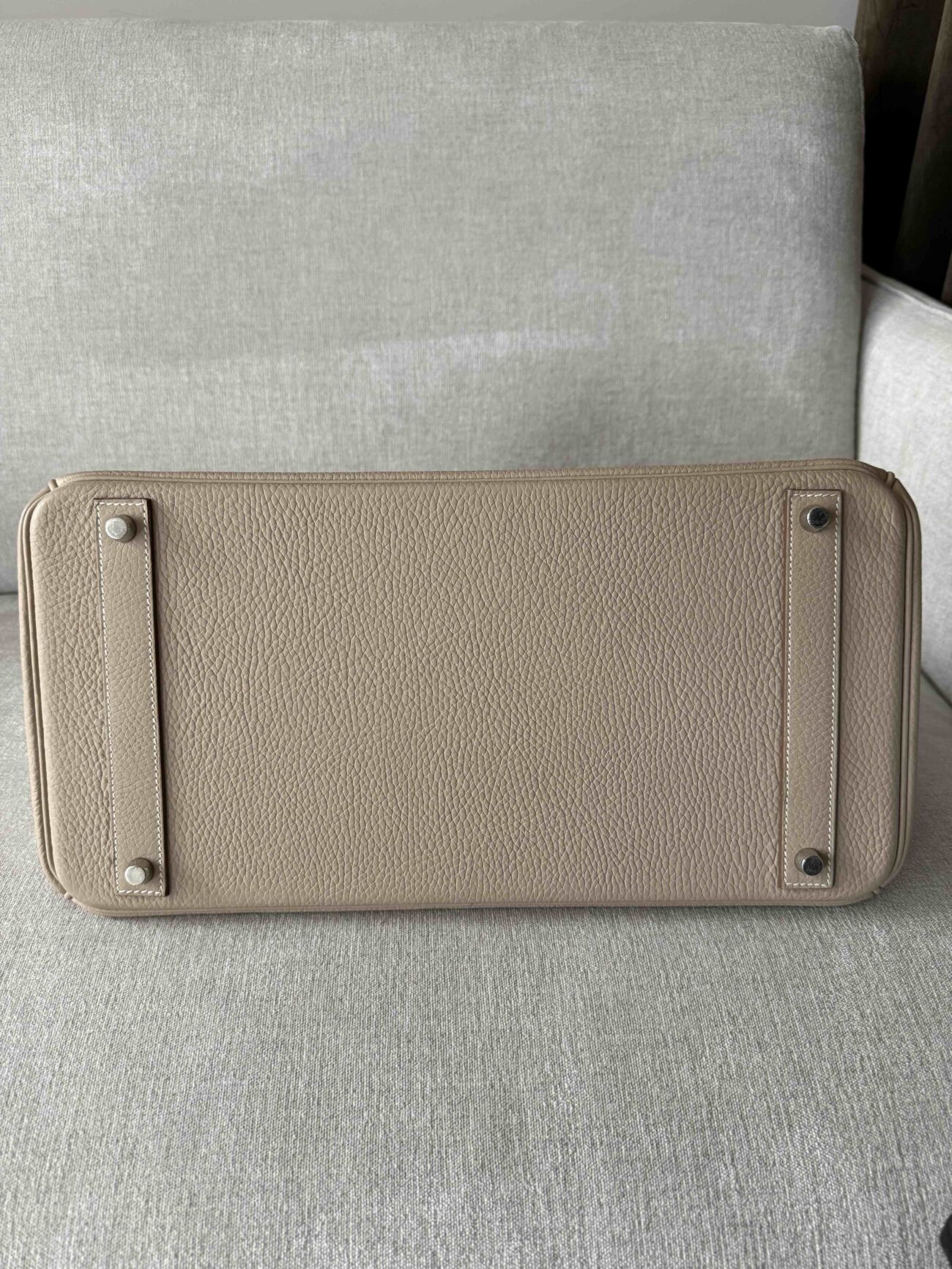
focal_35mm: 24
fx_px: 880
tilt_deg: -31.2
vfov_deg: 71.6
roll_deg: -0.6
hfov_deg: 56.8
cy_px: 634
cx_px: 476
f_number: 1.78
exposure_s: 1/121
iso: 125
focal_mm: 6.76
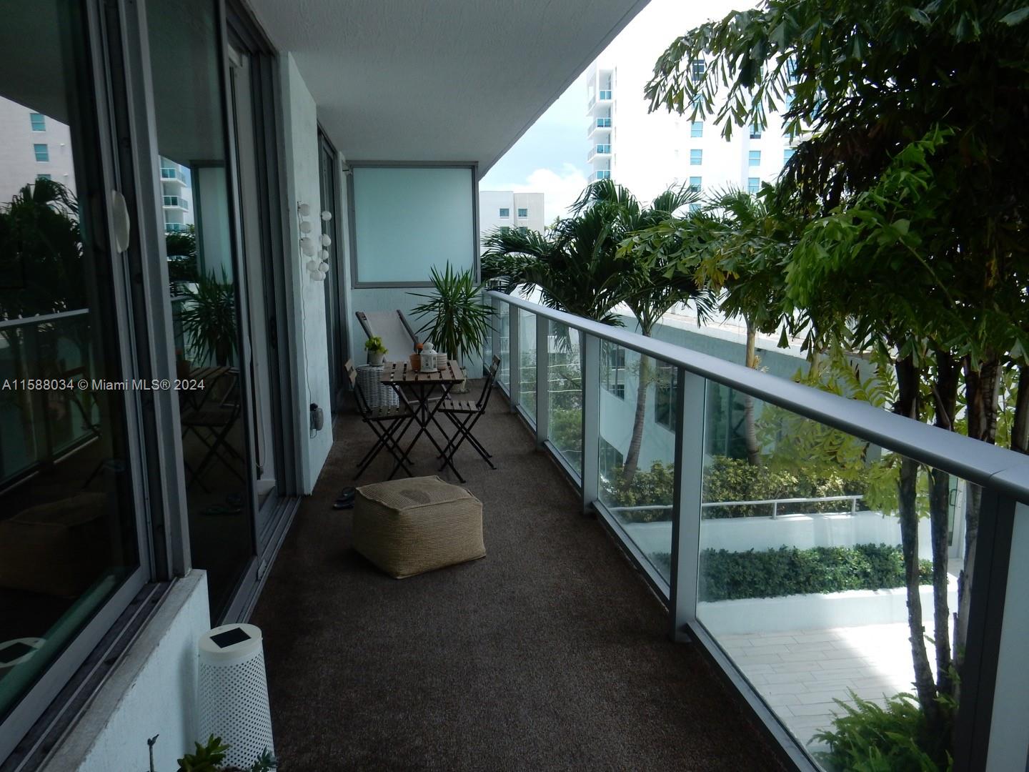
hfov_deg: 69.4
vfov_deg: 54.9
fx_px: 743
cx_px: 514
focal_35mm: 25
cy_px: 386
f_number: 3.7
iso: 125
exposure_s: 1/800
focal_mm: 4.5
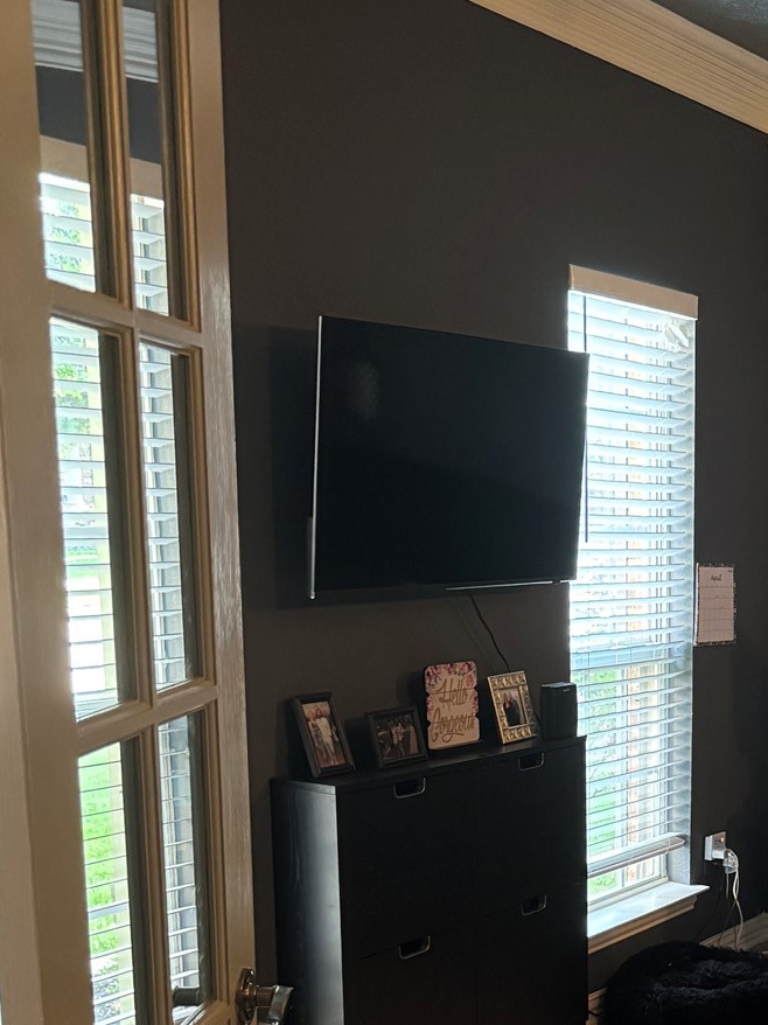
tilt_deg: -14.5
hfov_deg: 24.2
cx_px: 863
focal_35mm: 56
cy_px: 876
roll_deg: -1.3
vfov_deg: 33.0
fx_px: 1657
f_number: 1.78
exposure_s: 1/40
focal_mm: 6.76
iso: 640
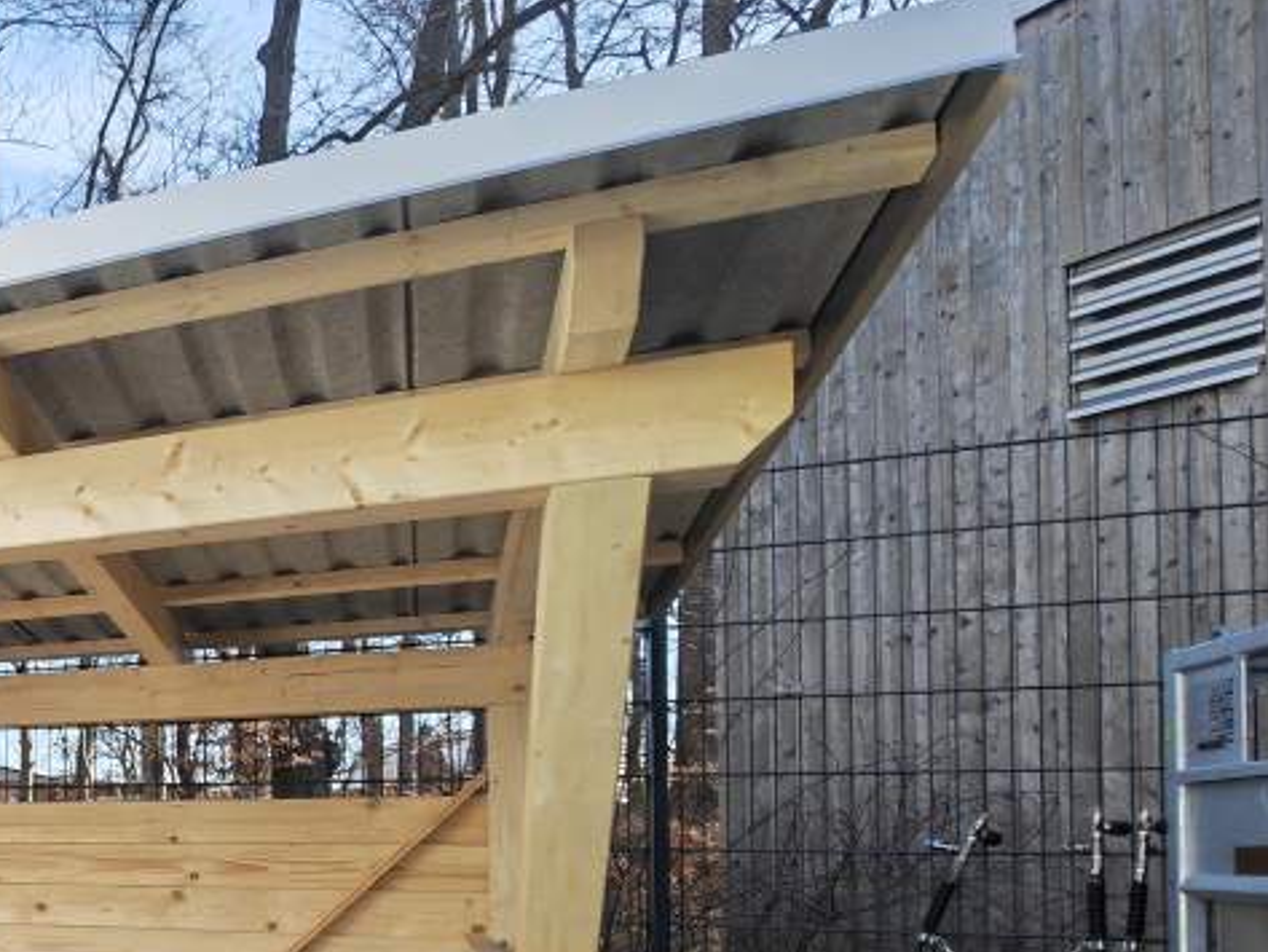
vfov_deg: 40.5
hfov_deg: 40.5
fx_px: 1209
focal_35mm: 33
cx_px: -225
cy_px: 810
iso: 50
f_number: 2.2
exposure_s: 1/280
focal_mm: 2.16
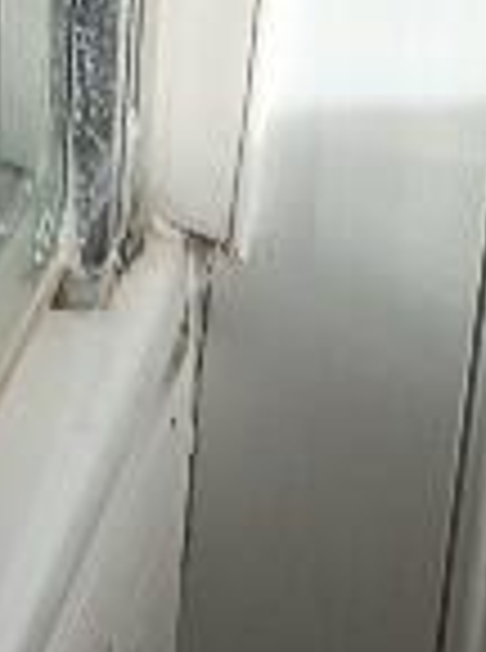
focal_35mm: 170
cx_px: -693
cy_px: -1201
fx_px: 3197
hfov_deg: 8.0
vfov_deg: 9.5
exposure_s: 1/153
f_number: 1.88
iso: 52
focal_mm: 5.59
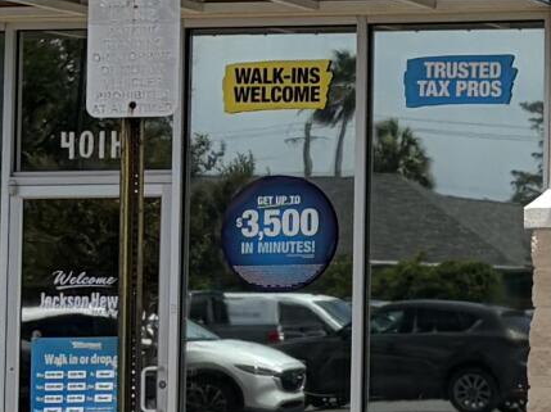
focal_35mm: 182
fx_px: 2895
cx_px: 1101
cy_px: 4
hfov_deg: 10.1
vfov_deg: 8.1
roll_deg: +0.8
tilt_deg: +5.5
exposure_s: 1/4608
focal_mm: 5.96
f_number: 1.6
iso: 50
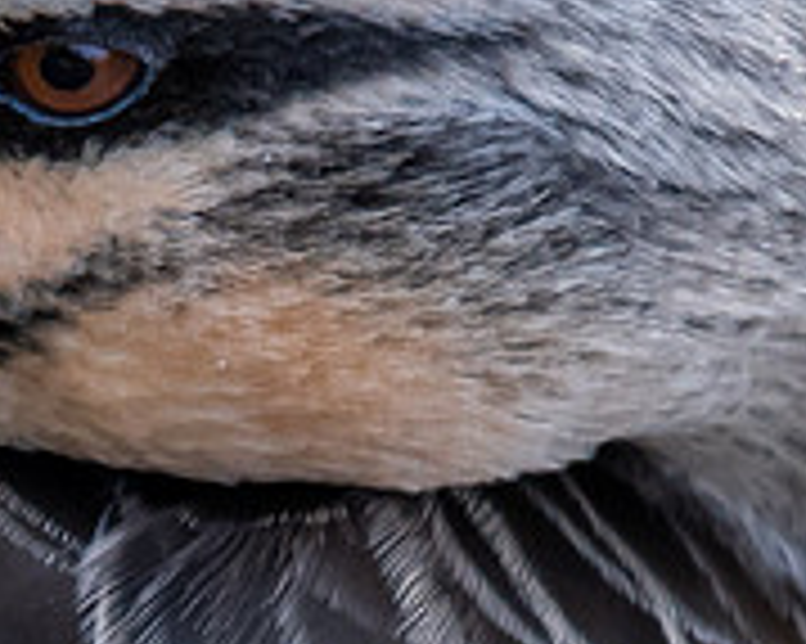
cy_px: 1675
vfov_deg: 0.5
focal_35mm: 3018
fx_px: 71954
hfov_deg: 0.6
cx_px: -34
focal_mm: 310
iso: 500
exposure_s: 1/320
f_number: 5.6
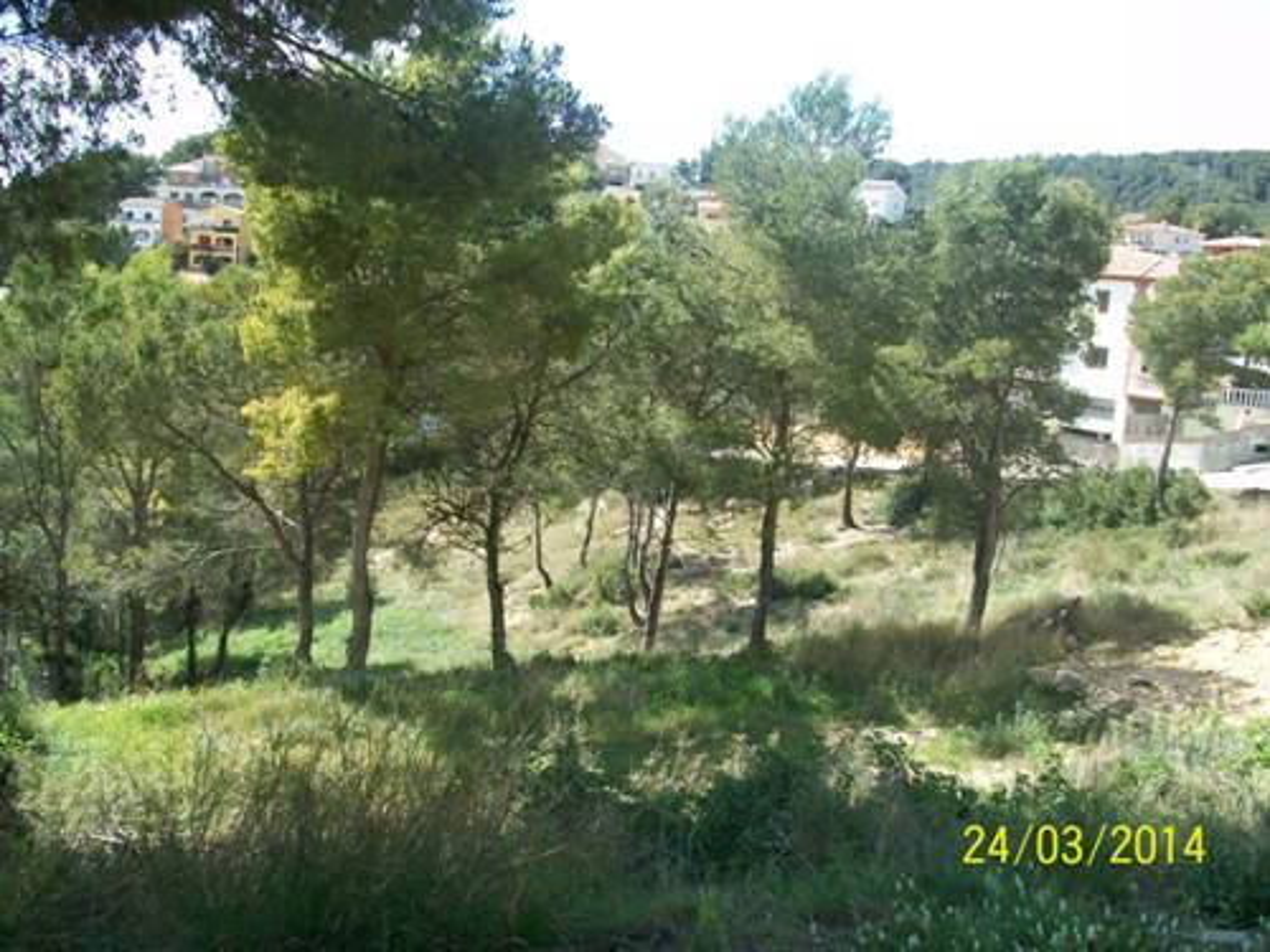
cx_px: 635
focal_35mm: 34
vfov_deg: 41.8
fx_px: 1247
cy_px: 476
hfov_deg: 54.0
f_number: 2.8
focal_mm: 5.7
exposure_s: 1/400
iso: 80
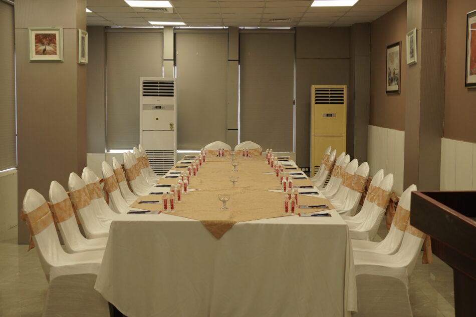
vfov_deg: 26.0
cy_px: 158
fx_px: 687
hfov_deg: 38.2
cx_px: 238
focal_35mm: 52
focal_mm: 35
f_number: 5.6
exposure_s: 1/160
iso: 1000
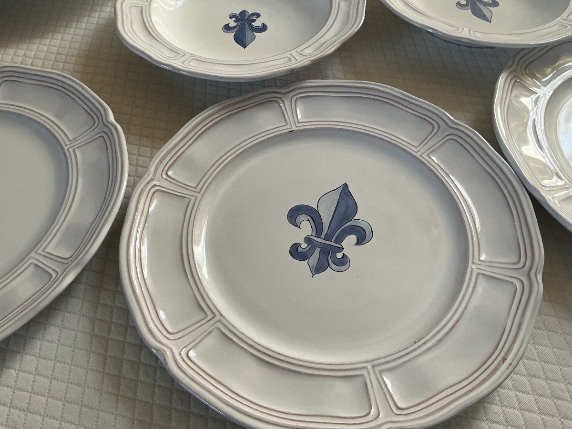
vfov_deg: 49.7
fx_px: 463
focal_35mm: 28
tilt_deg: -56.3
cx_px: 286
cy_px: 214
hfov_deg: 63.4
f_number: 1.8
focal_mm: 3
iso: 64
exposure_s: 1/78
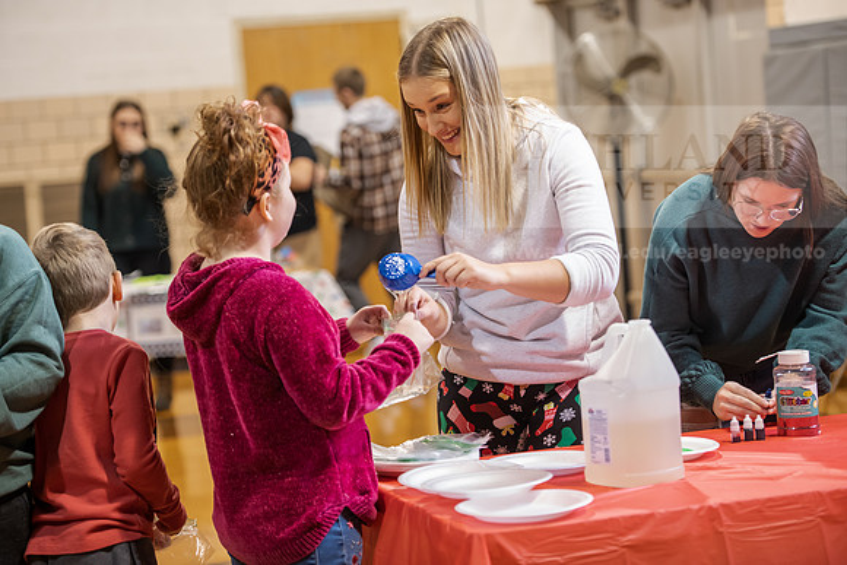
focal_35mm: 95
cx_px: 424
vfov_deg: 14.4
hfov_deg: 21.5
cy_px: 282
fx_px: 2236
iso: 1250
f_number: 3.2
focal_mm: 95
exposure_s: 1/160
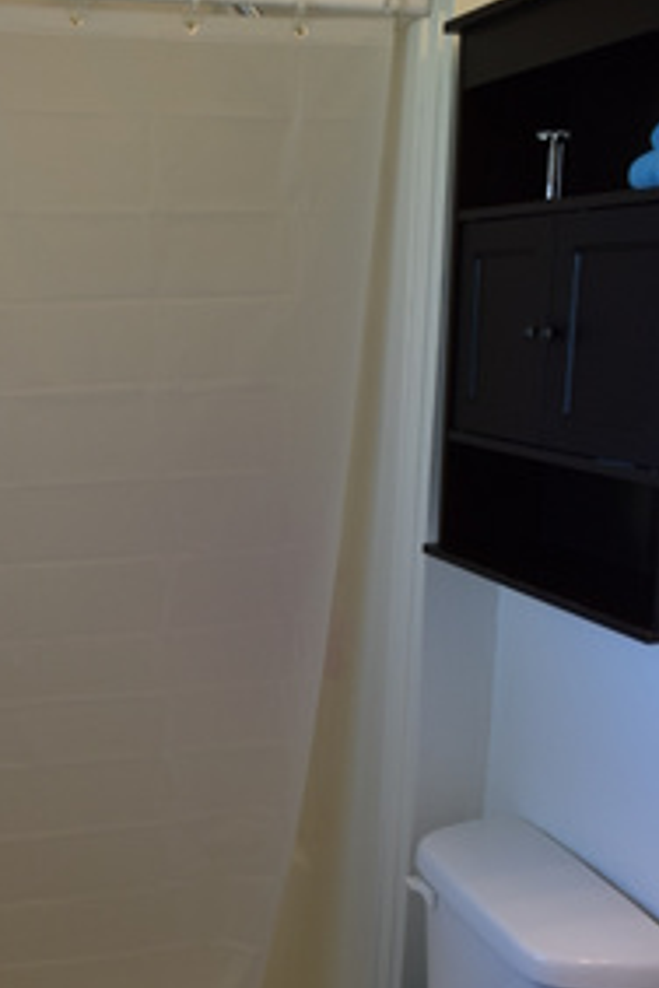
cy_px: 652
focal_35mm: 46
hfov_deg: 29.0
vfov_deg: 42.2
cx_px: 212
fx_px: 1263
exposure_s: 1/80
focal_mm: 18
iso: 400
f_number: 4.5
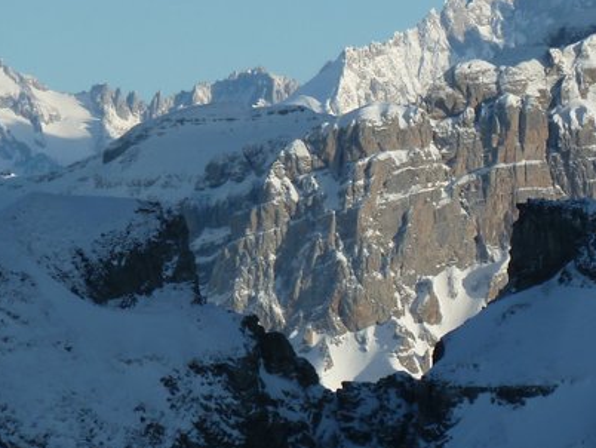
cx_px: 418
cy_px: 156
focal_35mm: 597
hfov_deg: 3.3
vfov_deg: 2.5
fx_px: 10285
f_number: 4.9
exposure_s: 1/400
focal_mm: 49.2
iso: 80
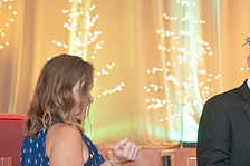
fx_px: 1360
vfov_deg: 7.0
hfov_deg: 10.5
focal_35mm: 196
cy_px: 185
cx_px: 205
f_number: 4
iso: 4000
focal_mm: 70
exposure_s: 1/125
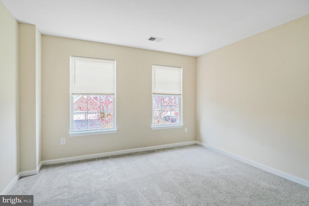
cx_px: 154
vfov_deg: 67.4
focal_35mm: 18
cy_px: 103
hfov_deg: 90.0
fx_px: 154
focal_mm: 18
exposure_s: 1/25
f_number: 8
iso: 200
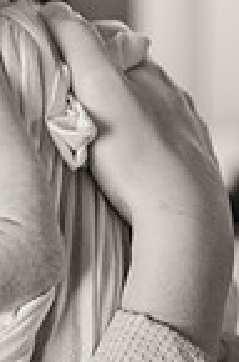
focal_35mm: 193
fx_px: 1931
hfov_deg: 7.0
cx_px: -124
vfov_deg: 10.6
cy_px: 25
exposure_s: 1/200
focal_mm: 62
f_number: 3.5
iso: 2000
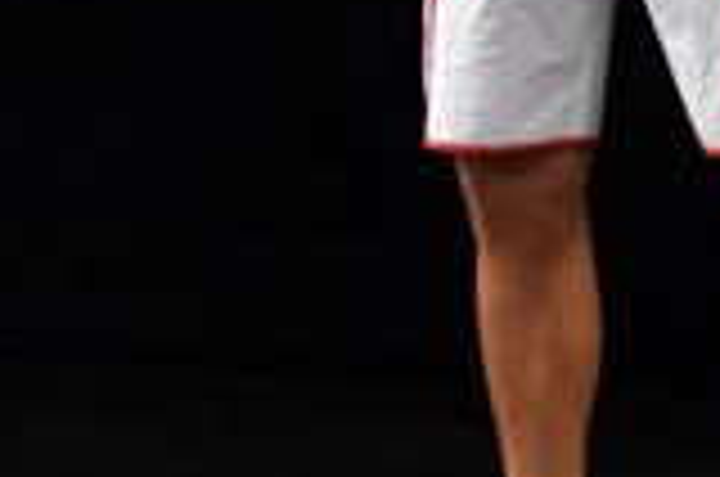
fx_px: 27605
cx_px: -718
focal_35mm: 1383
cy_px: 14
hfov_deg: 1.5
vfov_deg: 1.0
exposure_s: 1/400
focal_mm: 190
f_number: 5.6
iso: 3200
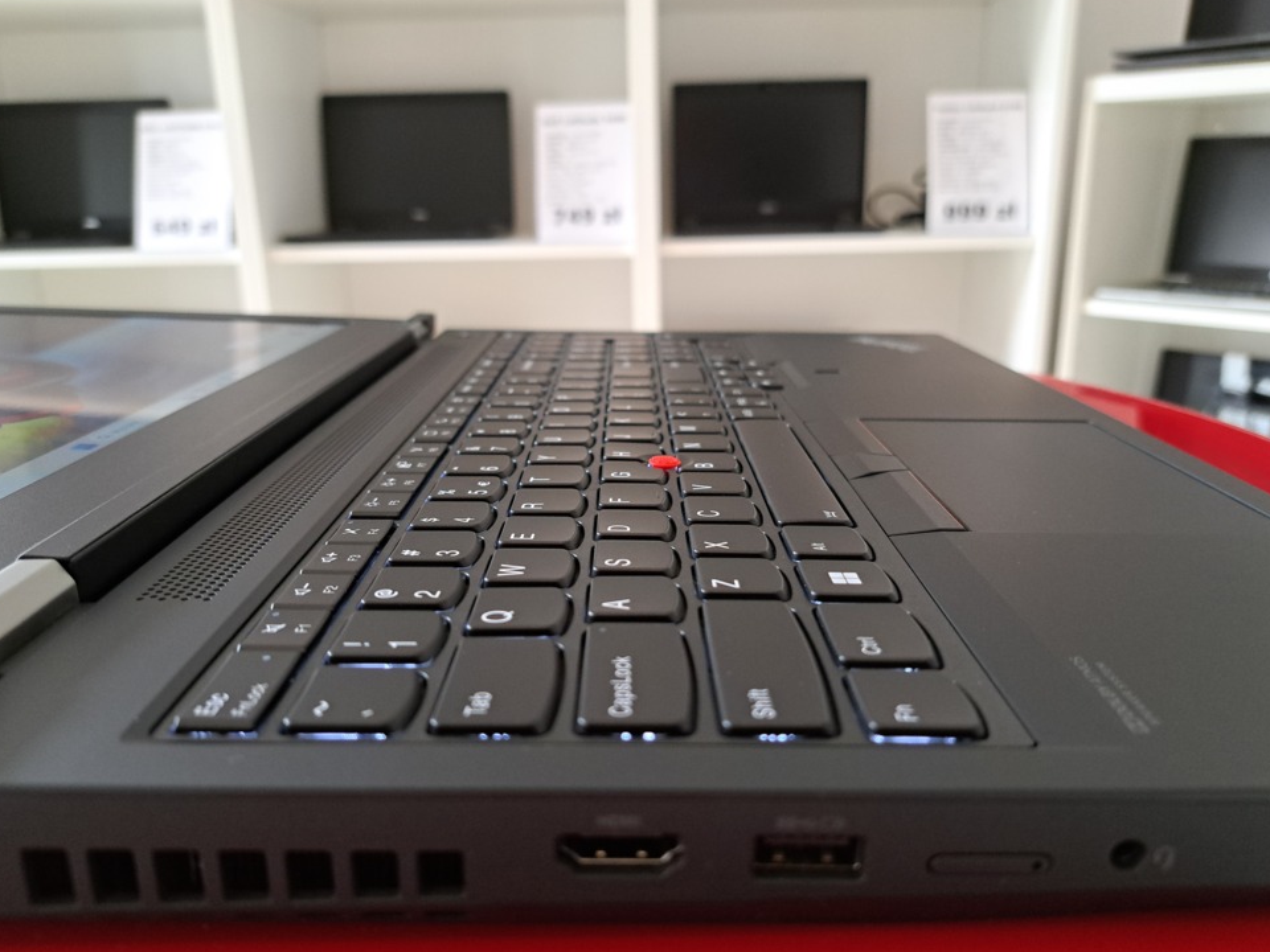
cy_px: 487
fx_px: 917
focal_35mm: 25
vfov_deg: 54.9
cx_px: 623
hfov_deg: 69.4
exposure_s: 1/50
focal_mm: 5.23
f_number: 1.8
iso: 160
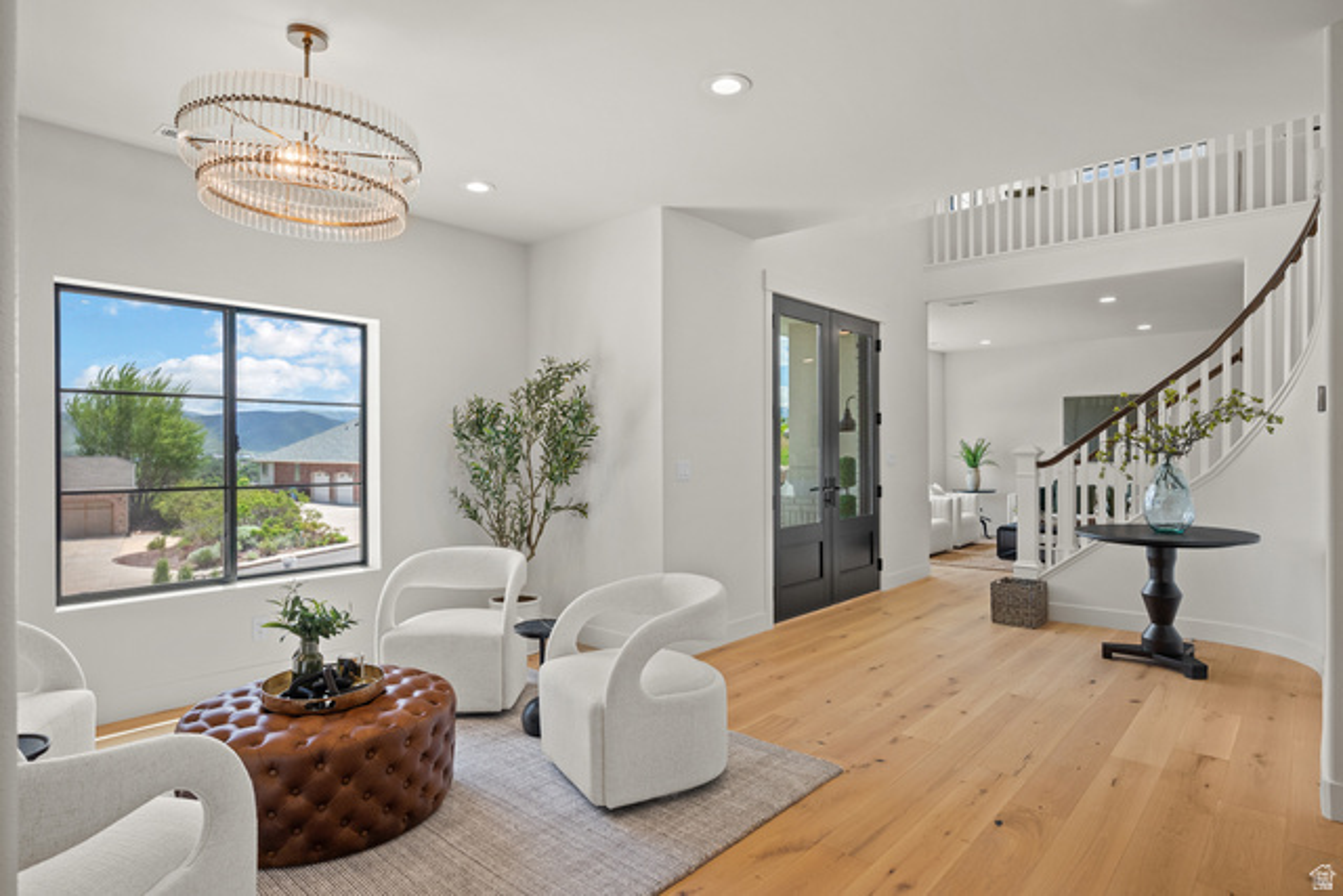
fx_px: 728
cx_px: 672
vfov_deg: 63.2
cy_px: 448
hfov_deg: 85.4
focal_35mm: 20
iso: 500
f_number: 8
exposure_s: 1/10
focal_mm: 19.5
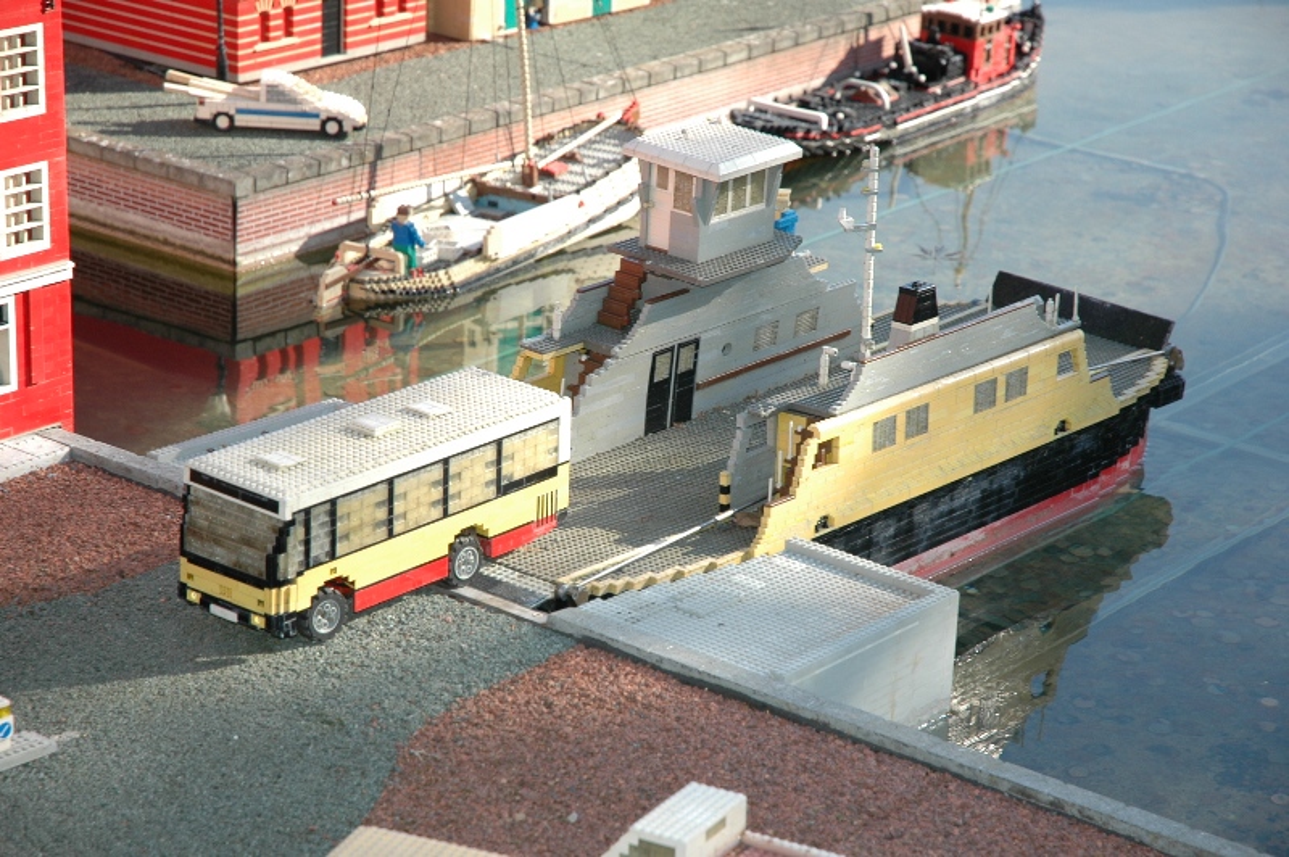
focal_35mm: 105
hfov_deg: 19.5
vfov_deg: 13.0
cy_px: 428
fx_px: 3756
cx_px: 644
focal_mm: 70
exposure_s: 1/250
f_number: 4.5
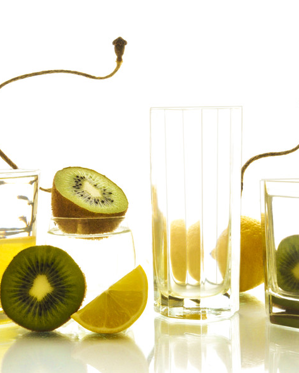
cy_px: 186
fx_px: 995
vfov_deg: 21.3
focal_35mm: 90
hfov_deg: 17.1
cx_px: 145
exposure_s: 1/5
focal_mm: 42
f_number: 32
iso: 1000
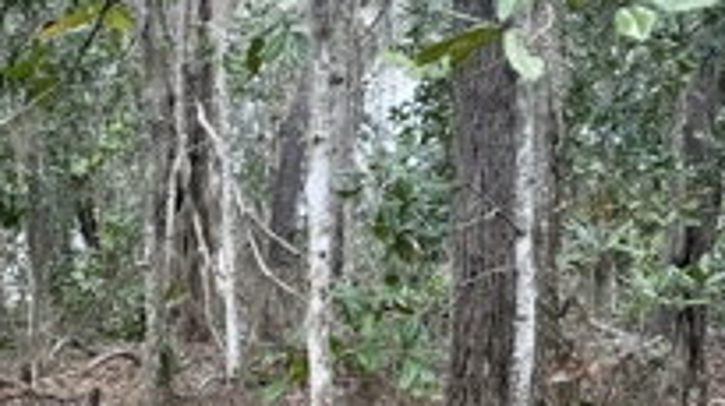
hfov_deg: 29.8
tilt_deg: -8.8
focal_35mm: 68
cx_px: 83
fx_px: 1306
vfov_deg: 17.1
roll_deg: +1.1
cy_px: 445
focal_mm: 6.76
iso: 80
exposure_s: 1/435
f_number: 1.78
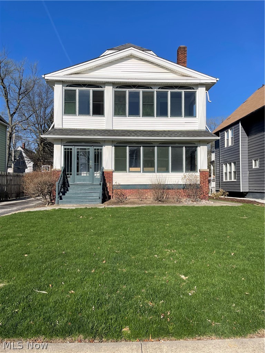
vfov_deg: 67.3
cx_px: 132
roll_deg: +0.3
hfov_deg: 53.1
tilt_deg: +2.0
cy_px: 176
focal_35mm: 26
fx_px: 265
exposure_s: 1/5291
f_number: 1.6
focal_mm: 4.2
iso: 32
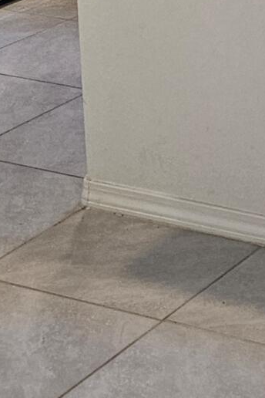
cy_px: -166
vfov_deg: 14.0
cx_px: 507
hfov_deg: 9.3
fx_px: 1535
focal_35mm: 139
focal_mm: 6.3
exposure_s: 1/120
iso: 200
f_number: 1.7
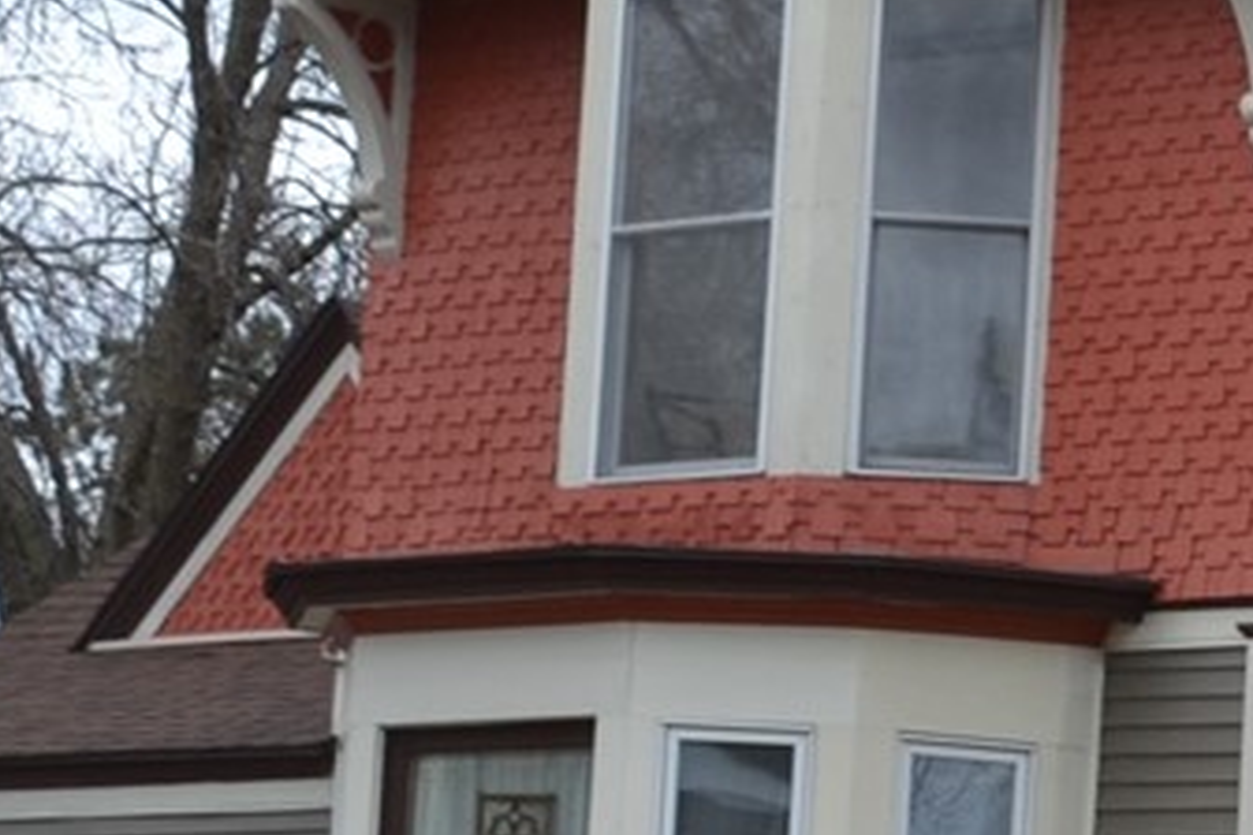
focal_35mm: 194
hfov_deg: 9.8
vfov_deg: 7.1
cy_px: 835
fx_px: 6752
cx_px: 2633
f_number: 6.3
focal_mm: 20
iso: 100
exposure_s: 1/160
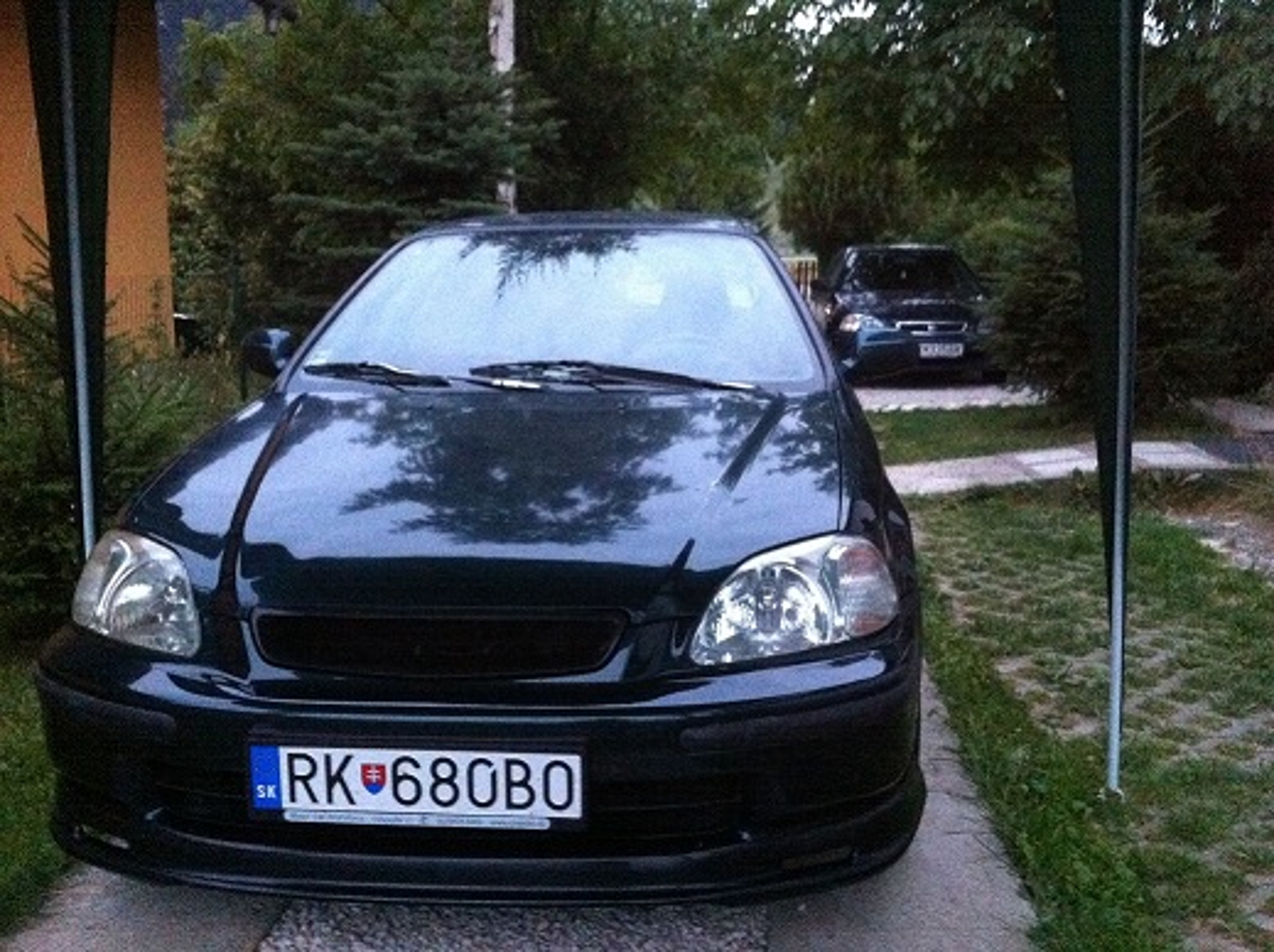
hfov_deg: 52.7
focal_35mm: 35
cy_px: 476
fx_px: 1287
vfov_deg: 40.6
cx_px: 637
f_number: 2.8
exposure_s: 1/15
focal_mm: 3.85
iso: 1000
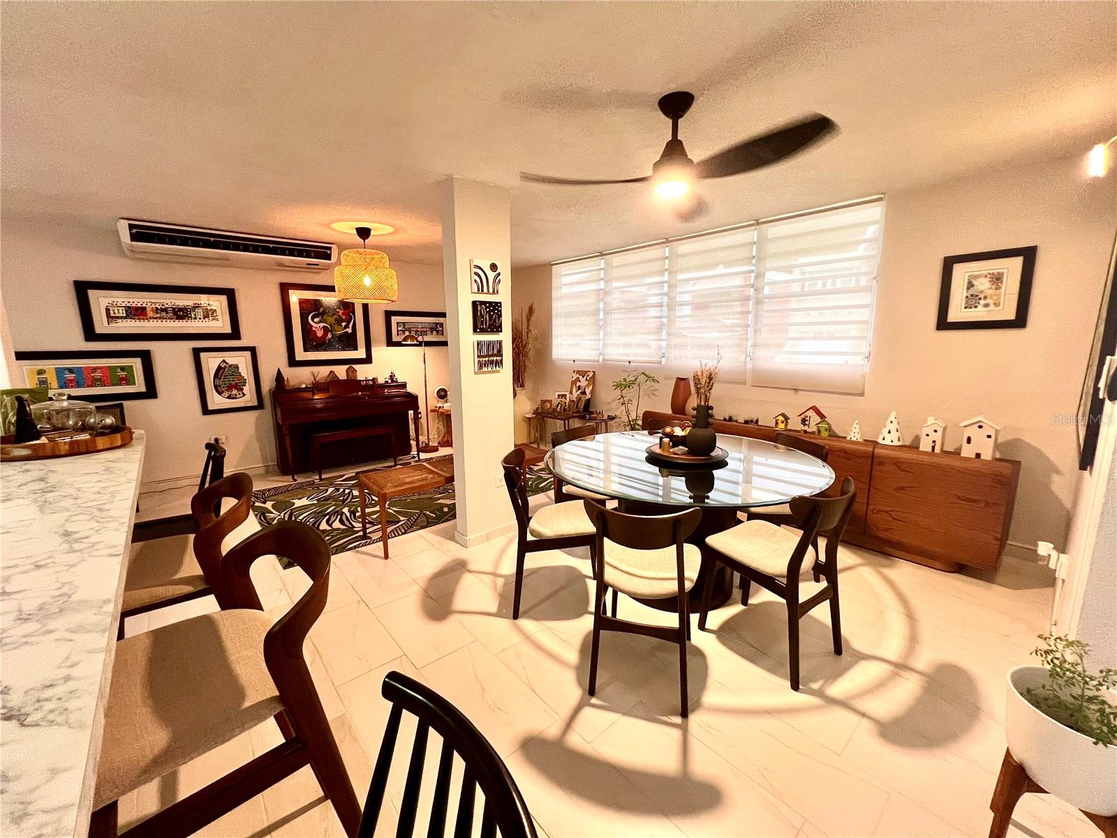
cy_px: 419
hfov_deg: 106.2
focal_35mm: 13
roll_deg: +0.5
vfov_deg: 89.9
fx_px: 419
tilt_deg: -10.8
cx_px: 558
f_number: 1.8
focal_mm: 1.57
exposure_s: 1/60
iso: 250
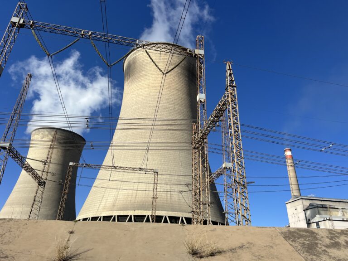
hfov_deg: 67.3
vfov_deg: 53.1
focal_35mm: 26
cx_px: 174
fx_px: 261
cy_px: 130
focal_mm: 5.7
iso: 50
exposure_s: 1/5587
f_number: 1.5
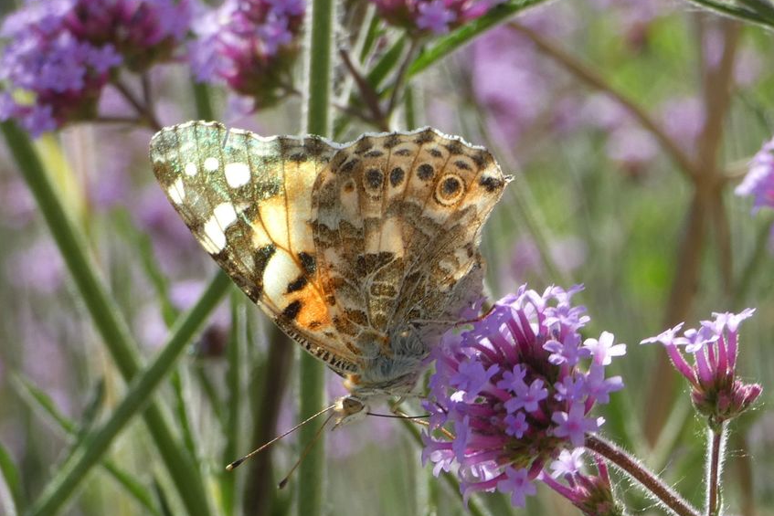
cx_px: 389
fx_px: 3806
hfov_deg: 11.6
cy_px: 279
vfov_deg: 7.8
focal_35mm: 177
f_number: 5.5
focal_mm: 30.2
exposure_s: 1/80
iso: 80
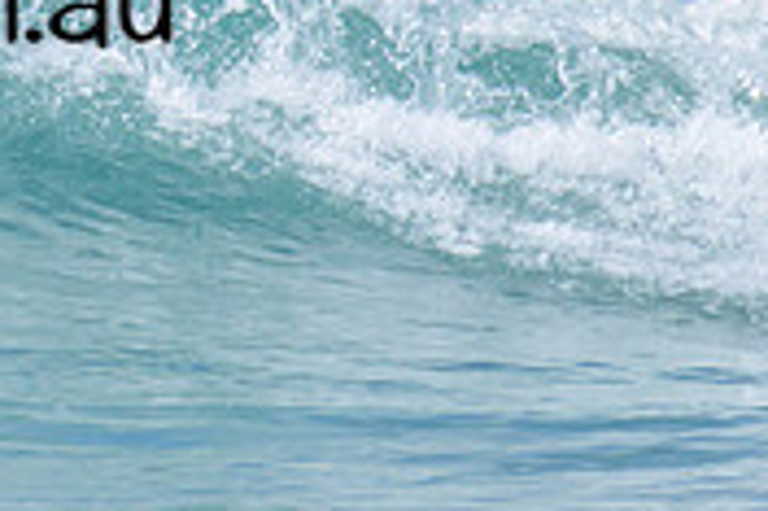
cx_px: -619
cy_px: -164
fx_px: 77004
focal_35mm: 3613
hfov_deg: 0.6
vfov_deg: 0.4
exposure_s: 1/2000
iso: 640
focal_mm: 800
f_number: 11
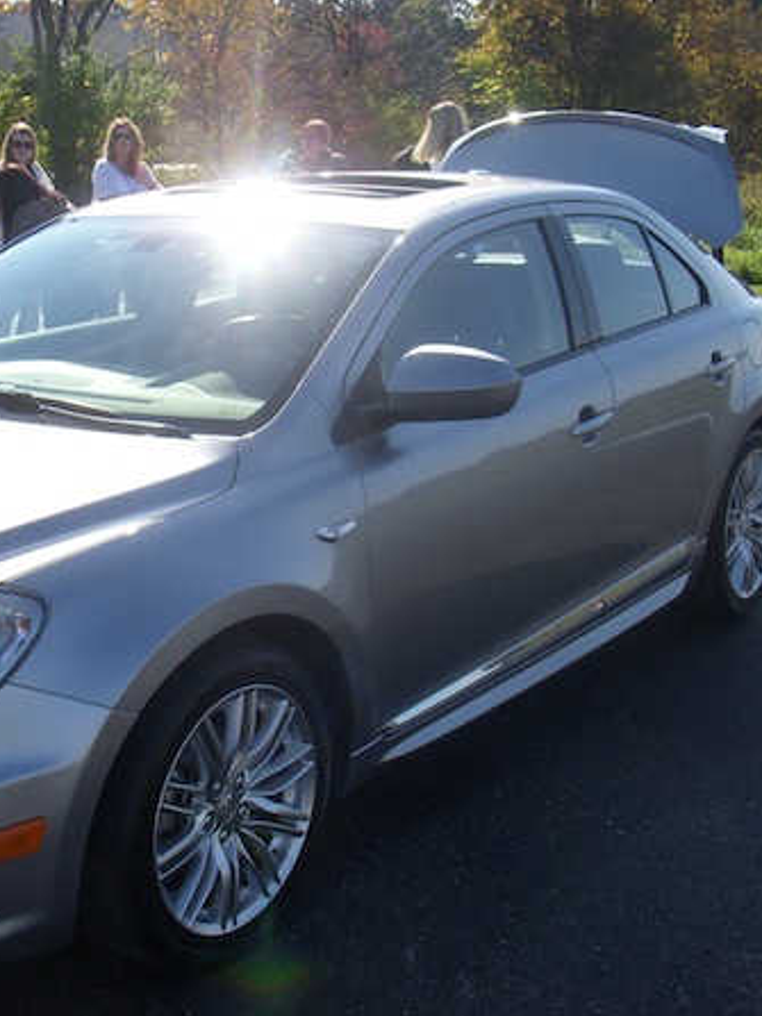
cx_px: 282
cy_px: 509
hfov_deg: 28.4
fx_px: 1498
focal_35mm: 51
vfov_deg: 37.5
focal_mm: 6.3
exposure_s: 1/800
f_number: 3.3
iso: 100
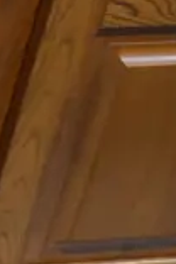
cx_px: -680
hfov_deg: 4.5
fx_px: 1907
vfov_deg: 7.9
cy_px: -49
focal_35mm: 260
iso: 640
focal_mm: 19
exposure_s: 1/60
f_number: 4.1
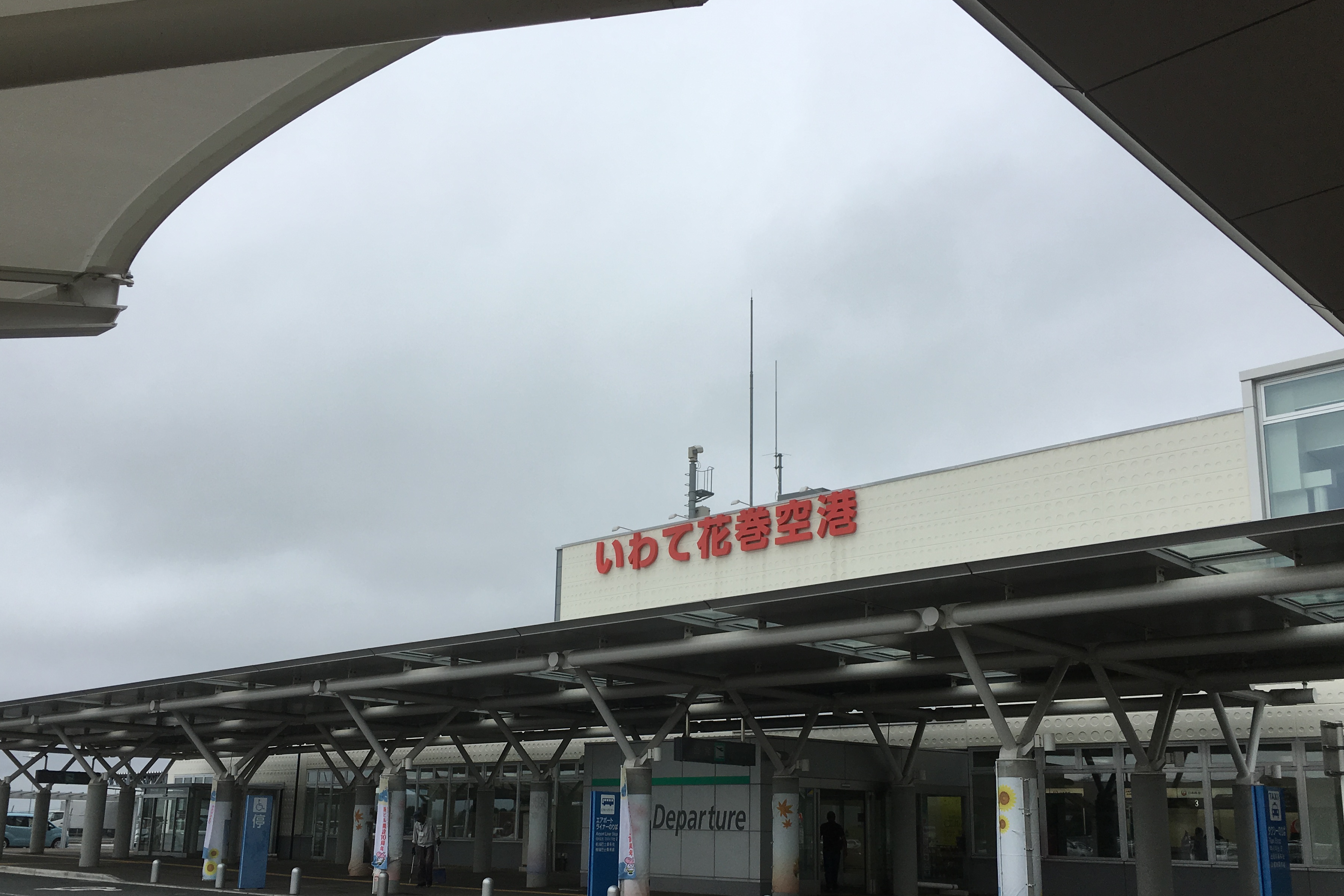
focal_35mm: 34
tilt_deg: +11.5
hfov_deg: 55.8
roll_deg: -1.6
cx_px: 659
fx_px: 1269
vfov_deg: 38.7
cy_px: 547
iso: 25
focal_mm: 4.15
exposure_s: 1/845
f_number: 2.2
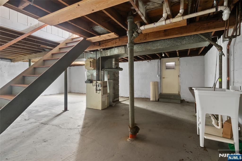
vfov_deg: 73.8
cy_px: 80
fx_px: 108
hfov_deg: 96.7
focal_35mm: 16
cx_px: 121
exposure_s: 30
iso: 250
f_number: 9
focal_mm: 16
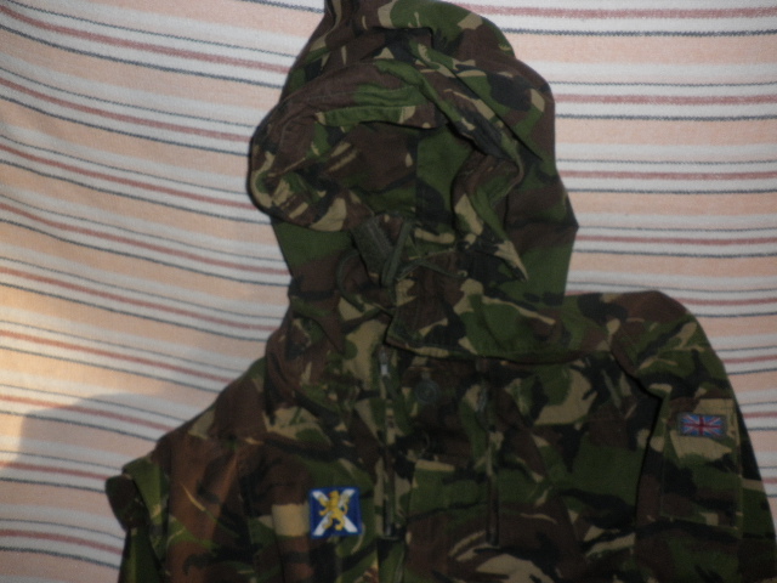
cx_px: 388
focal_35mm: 36
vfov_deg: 39.7
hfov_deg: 51.4
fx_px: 808
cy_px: 292
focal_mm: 6.3
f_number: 3.5
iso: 160
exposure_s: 1/30
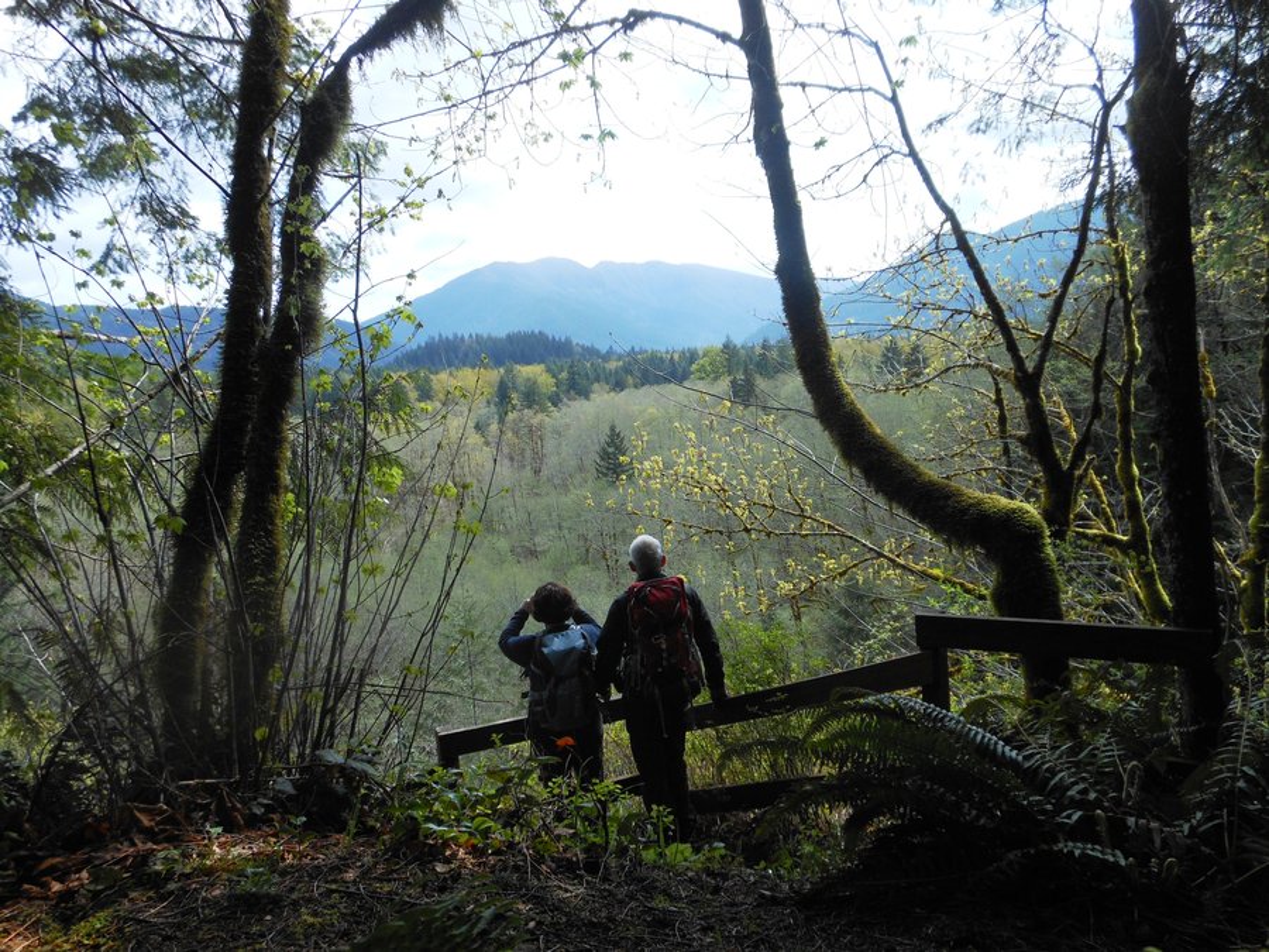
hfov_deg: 69.4
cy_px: 476
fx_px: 916
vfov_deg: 54.9
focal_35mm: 25
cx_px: 634
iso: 80
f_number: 3.2
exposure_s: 1/500
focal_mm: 4.5
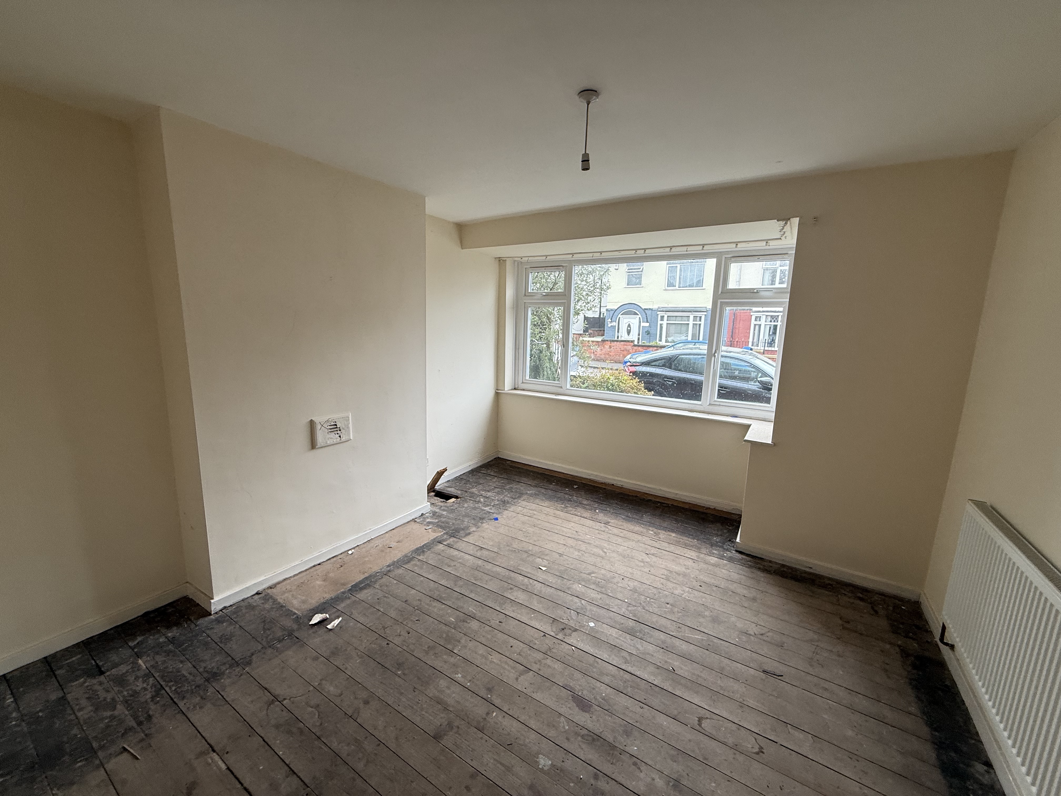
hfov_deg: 102.1
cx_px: 530
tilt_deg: -9.3
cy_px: 398
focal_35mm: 14
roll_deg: +0.1
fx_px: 429
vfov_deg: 85.7
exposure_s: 1/99
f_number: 2.2
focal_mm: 2.22
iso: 64
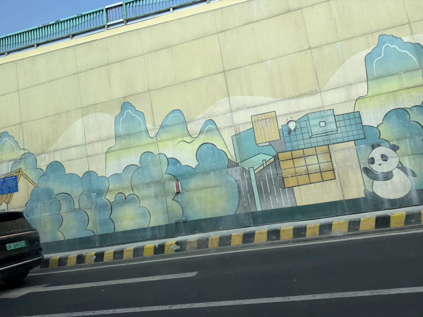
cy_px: 158
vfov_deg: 56.8
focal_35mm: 24
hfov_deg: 71.6
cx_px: 212
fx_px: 293
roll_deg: +6.7
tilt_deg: +4.7
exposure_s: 1/395
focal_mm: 6.76
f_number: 1.78
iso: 80
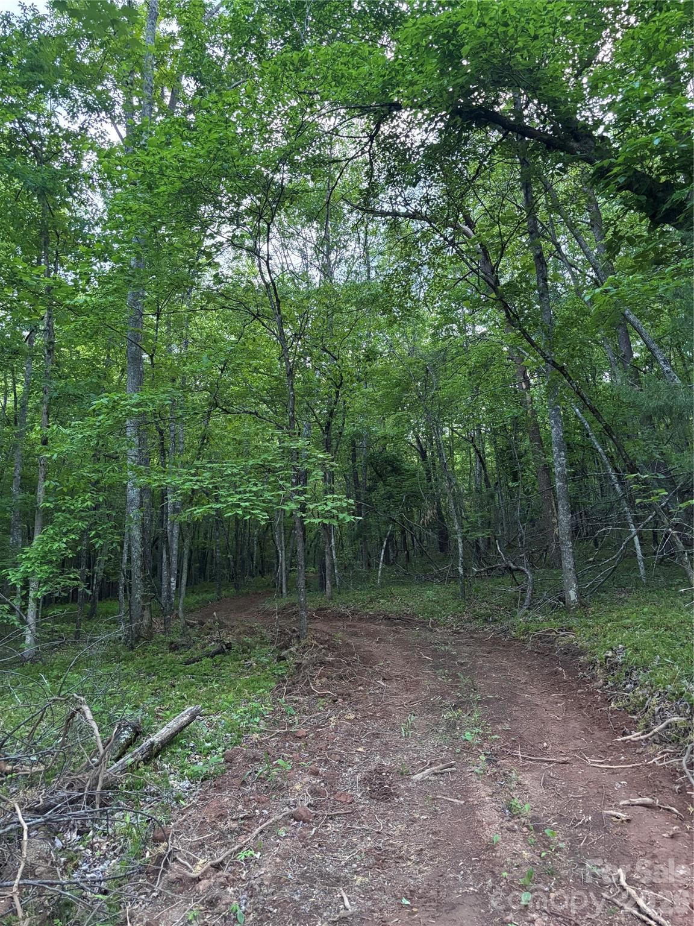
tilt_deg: +11.5
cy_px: 463
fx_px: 695
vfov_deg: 67.3
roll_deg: -0.3
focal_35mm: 26
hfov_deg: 53.1
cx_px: 347
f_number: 1.6
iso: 500
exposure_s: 1/41
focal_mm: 5.96
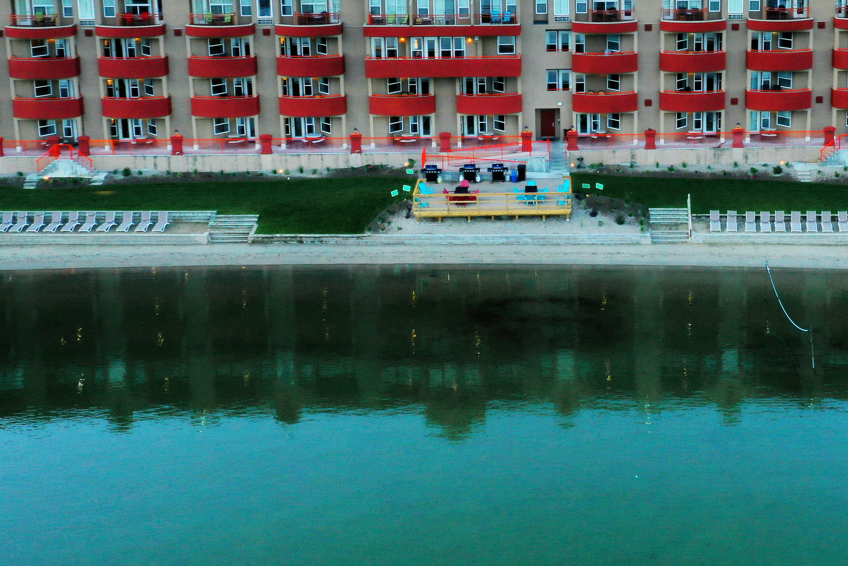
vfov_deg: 23.4
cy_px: 100
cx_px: 600
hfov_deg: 34.5
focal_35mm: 57
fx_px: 1343
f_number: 6.3
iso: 100
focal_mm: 10.26
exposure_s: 1/120
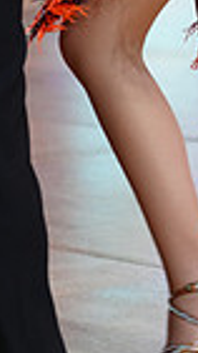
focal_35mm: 427
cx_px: 154
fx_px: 3997
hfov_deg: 2.8
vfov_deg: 5.0
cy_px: -158
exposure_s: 1/400
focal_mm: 99
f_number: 2.8
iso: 1250
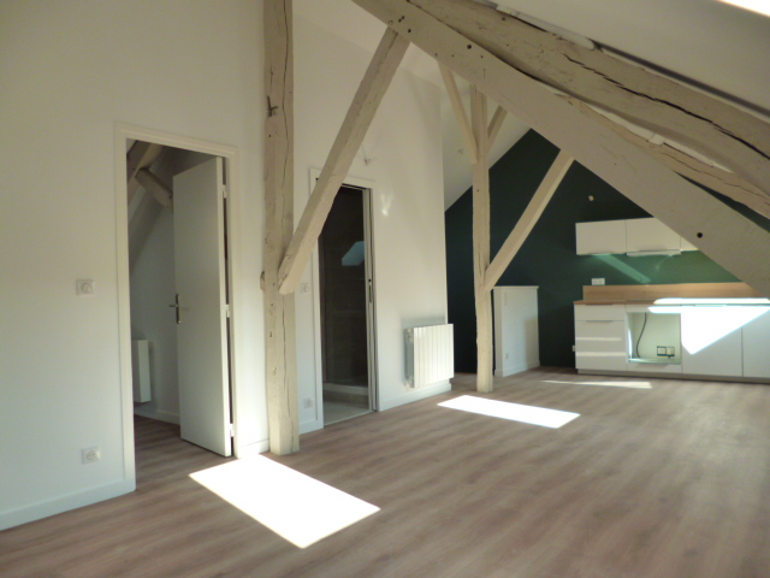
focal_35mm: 24
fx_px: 534
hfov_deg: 71.6
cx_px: 385
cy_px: 289
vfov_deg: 56.8
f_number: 2.5
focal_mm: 4.3
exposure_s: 1/100
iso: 160
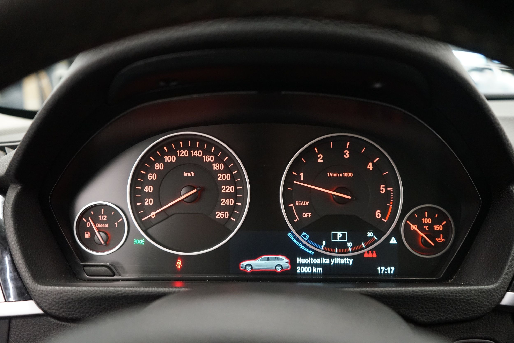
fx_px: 400
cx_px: 257
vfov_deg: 46.4
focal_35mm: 28
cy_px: 172
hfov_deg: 65.5
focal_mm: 28
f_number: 3.5
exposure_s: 1/60
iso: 4000
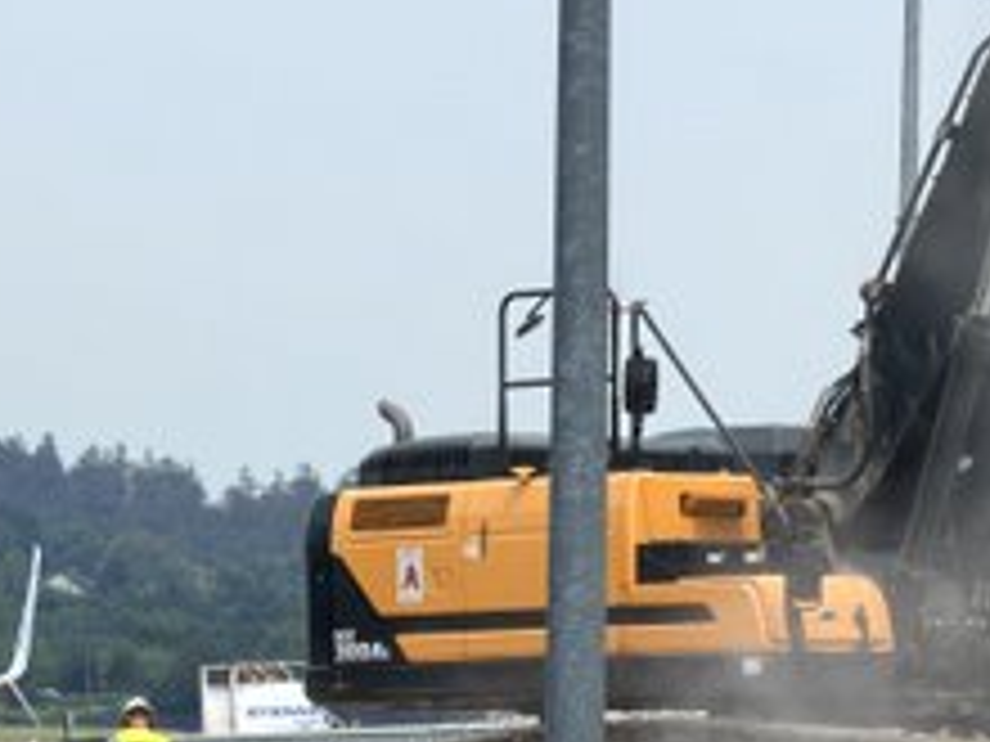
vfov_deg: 4.1
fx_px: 10382
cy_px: 661
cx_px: 144
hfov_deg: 5.5
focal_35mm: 363
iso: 25
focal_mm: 16.89
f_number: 2.8
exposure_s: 1/638
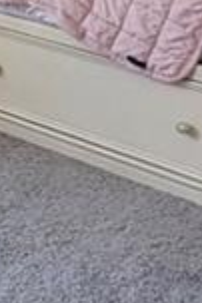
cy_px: -223
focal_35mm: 107
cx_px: -271
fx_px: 903
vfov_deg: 16.4
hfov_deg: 10.9
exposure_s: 1/120
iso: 64
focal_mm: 1.95
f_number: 2.2
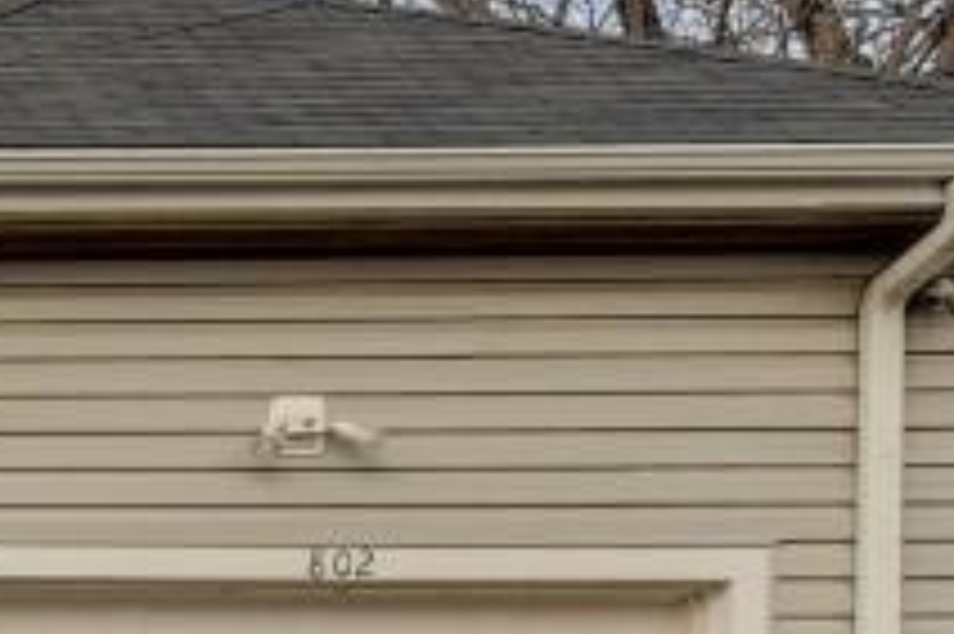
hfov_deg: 10.4
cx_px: -1976
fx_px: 3601
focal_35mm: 136
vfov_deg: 9.7
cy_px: 1057
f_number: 8
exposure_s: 1/125
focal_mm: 12
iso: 400
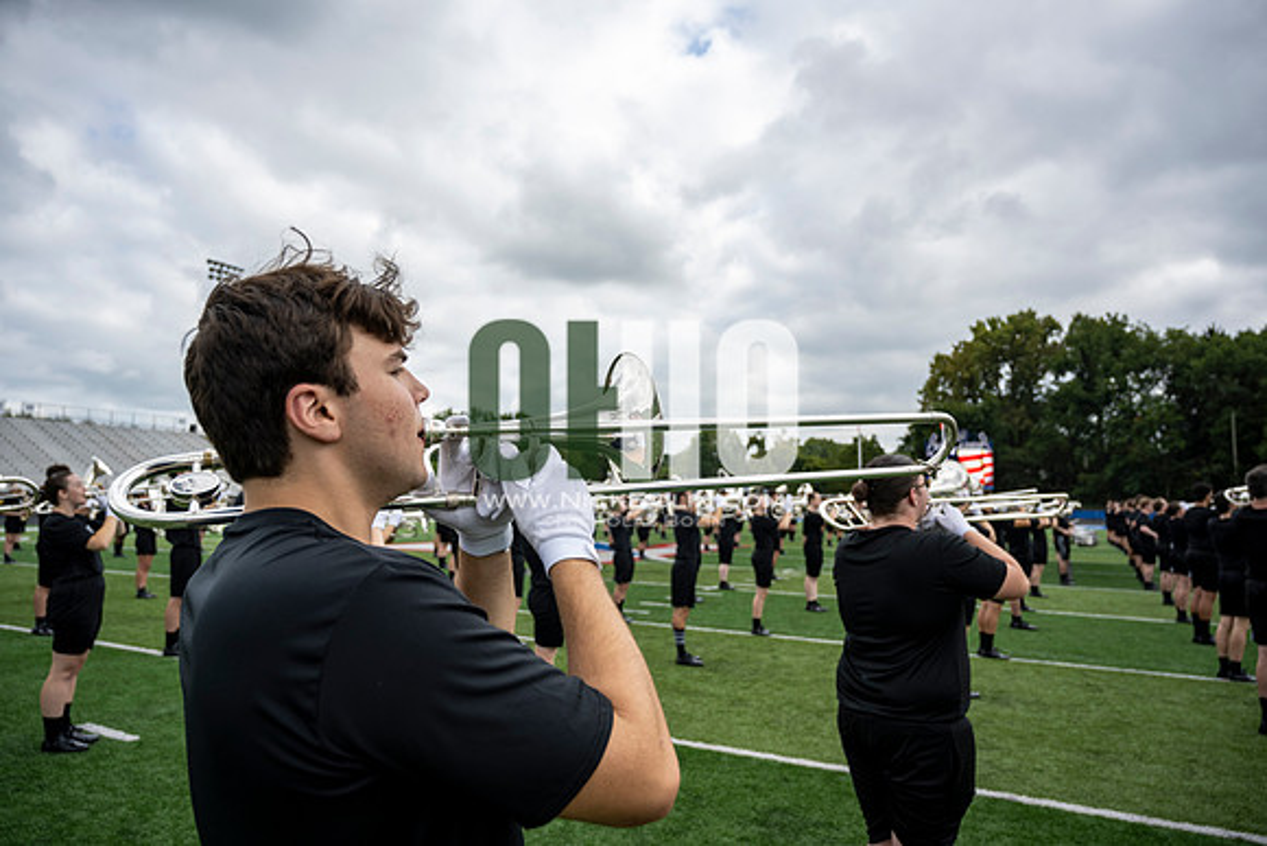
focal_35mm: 24
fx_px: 845
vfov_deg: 53.2
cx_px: 634
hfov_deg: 73.7
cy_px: 423
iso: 160
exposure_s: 1/800
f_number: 4
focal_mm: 24
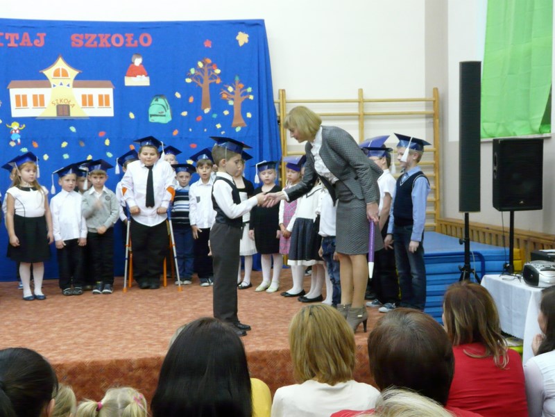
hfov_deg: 40.4
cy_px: 208
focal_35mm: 47
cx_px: 278
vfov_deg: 30.9
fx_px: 754
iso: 400
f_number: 3.2
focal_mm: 7.7
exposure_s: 1/15
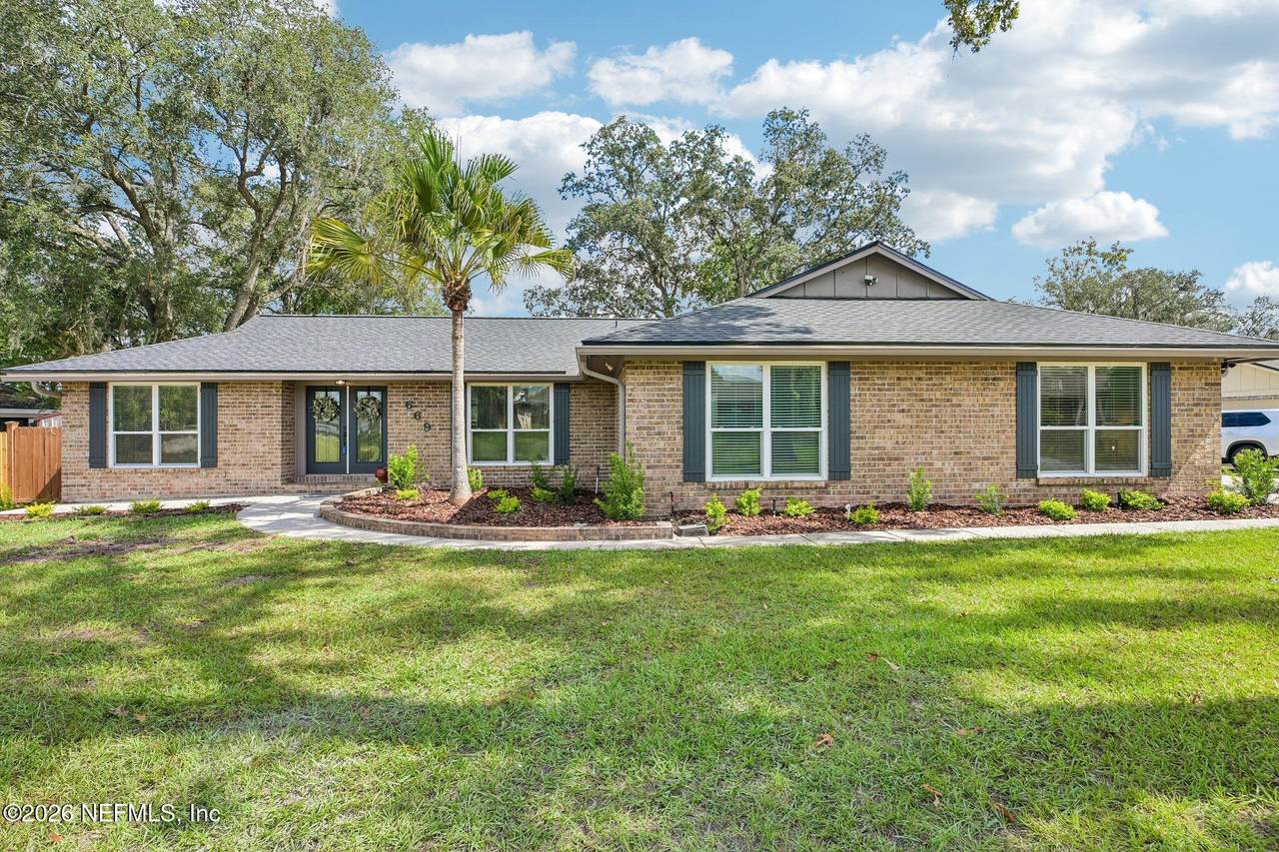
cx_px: 640
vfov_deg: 67.4
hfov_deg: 90.0
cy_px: 426
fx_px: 639
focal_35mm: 18
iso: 100
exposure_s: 1/125
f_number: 8
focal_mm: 18
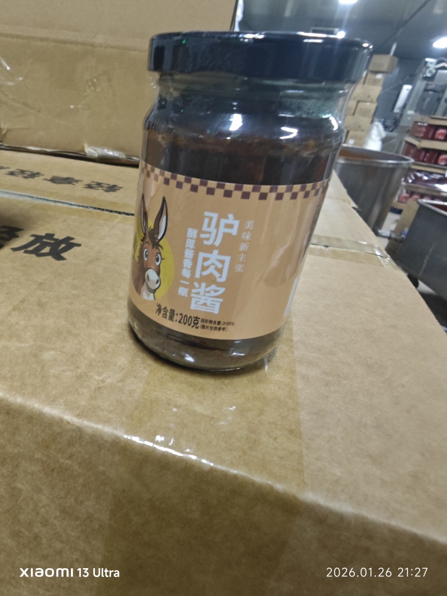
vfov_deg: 73.9
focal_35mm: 23
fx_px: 396
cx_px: 224
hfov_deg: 58.9
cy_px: 298
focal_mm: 2.03
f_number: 1.8
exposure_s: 1/29.4
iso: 400
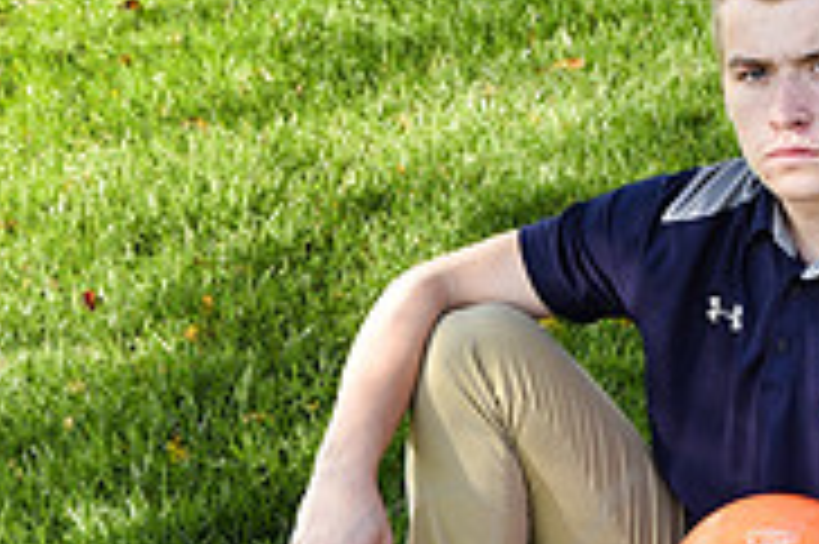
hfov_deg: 17.8
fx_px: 2614
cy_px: 668
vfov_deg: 11.6
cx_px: 536
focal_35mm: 115
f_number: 6.3
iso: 200
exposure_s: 1/125
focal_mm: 36
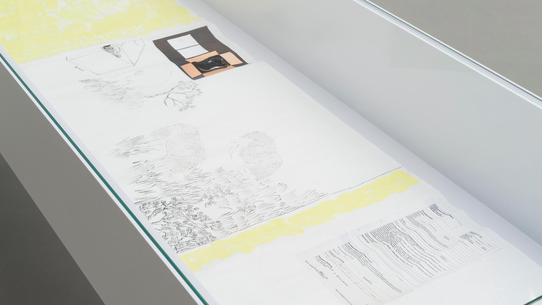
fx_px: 834
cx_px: 271
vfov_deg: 20.7
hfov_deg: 36.0
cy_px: 168
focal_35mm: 58
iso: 200
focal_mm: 55
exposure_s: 1/5
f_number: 16
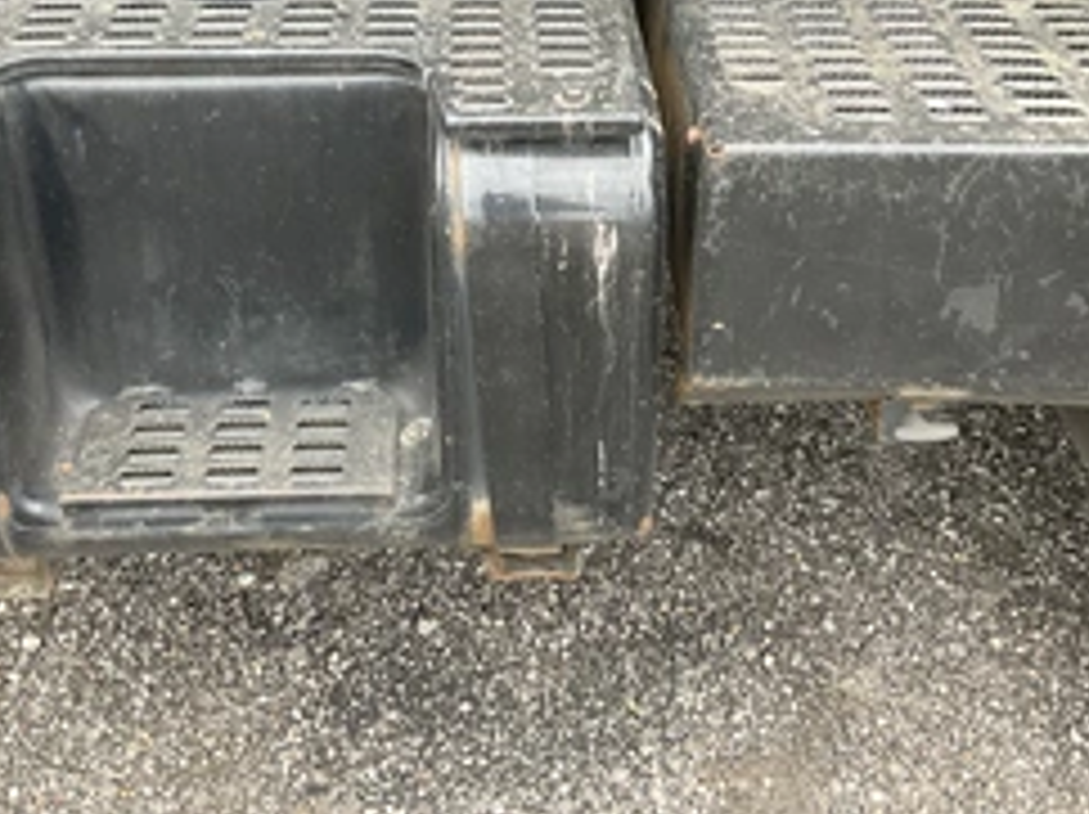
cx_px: 513
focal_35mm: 48
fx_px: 1509
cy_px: 148
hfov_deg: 39.7
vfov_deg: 29.4
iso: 50
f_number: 1.8
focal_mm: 3
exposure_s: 1/122
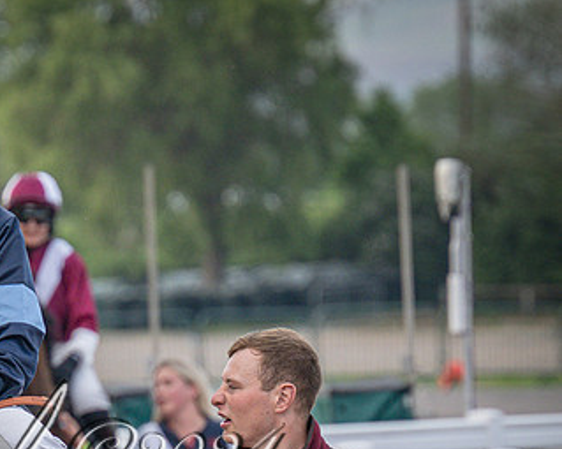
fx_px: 10625
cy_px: 340
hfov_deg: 3.0
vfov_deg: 2.4
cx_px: 127
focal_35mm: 639
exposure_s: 1/1000
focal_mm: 165
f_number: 4
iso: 400
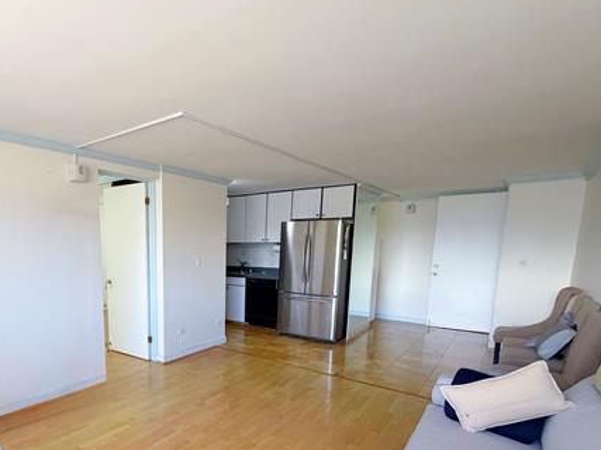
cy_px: 300
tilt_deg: -8.9
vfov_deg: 61.9
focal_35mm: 21
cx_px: 197
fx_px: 364
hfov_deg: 76.3
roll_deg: +0.3
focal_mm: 2.22
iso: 320
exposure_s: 1/96
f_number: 2.2
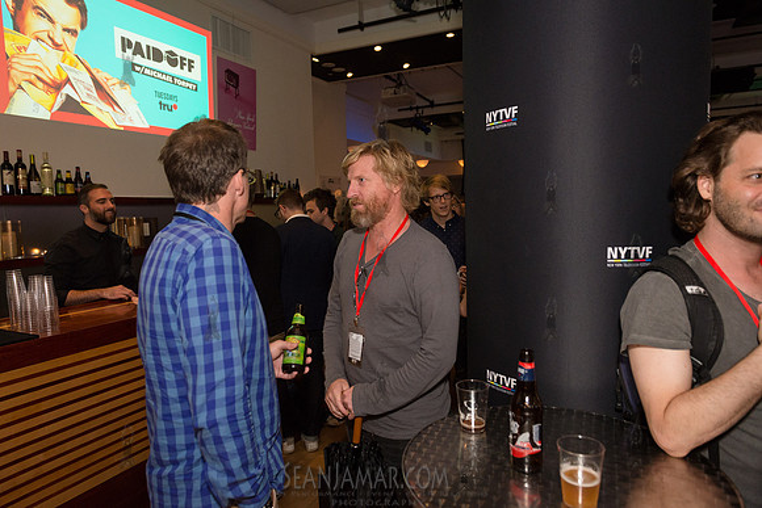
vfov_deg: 53.2
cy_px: 254
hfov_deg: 73.7
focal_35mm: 24
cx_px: 381
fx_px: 508
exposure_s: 1/500
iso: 2500
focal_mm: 24
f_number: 4
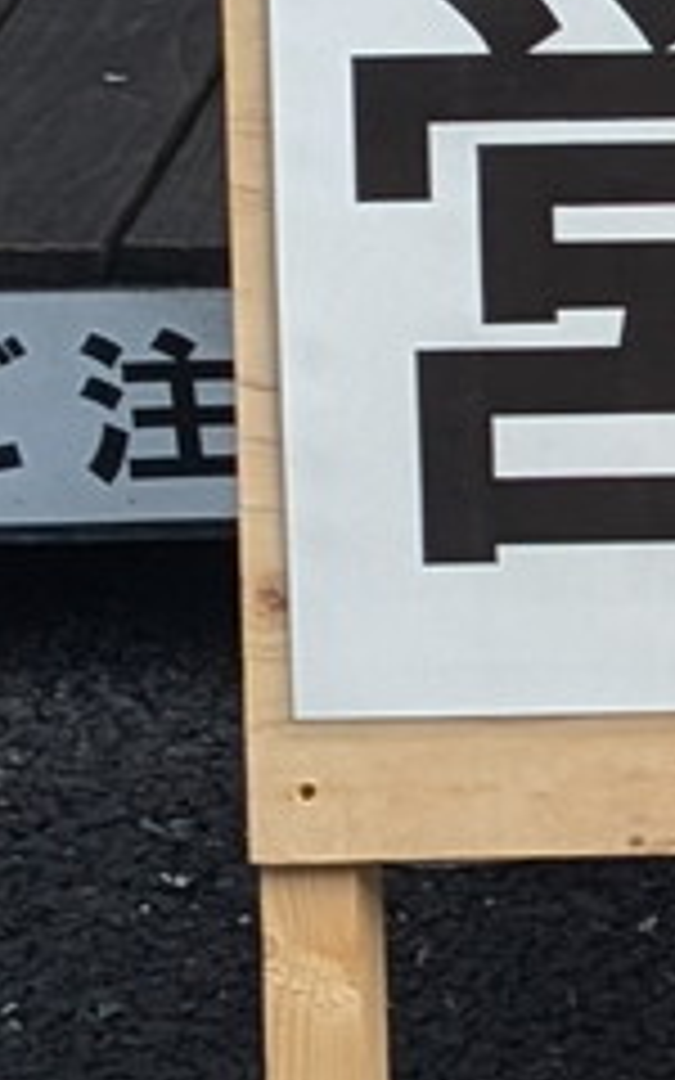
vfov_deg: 9.4
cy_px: -72
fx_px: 6534
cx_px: 1791
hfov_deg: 5.6
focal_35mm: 222
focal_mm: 6.9
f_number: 1.68
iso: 27
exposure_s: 1/281
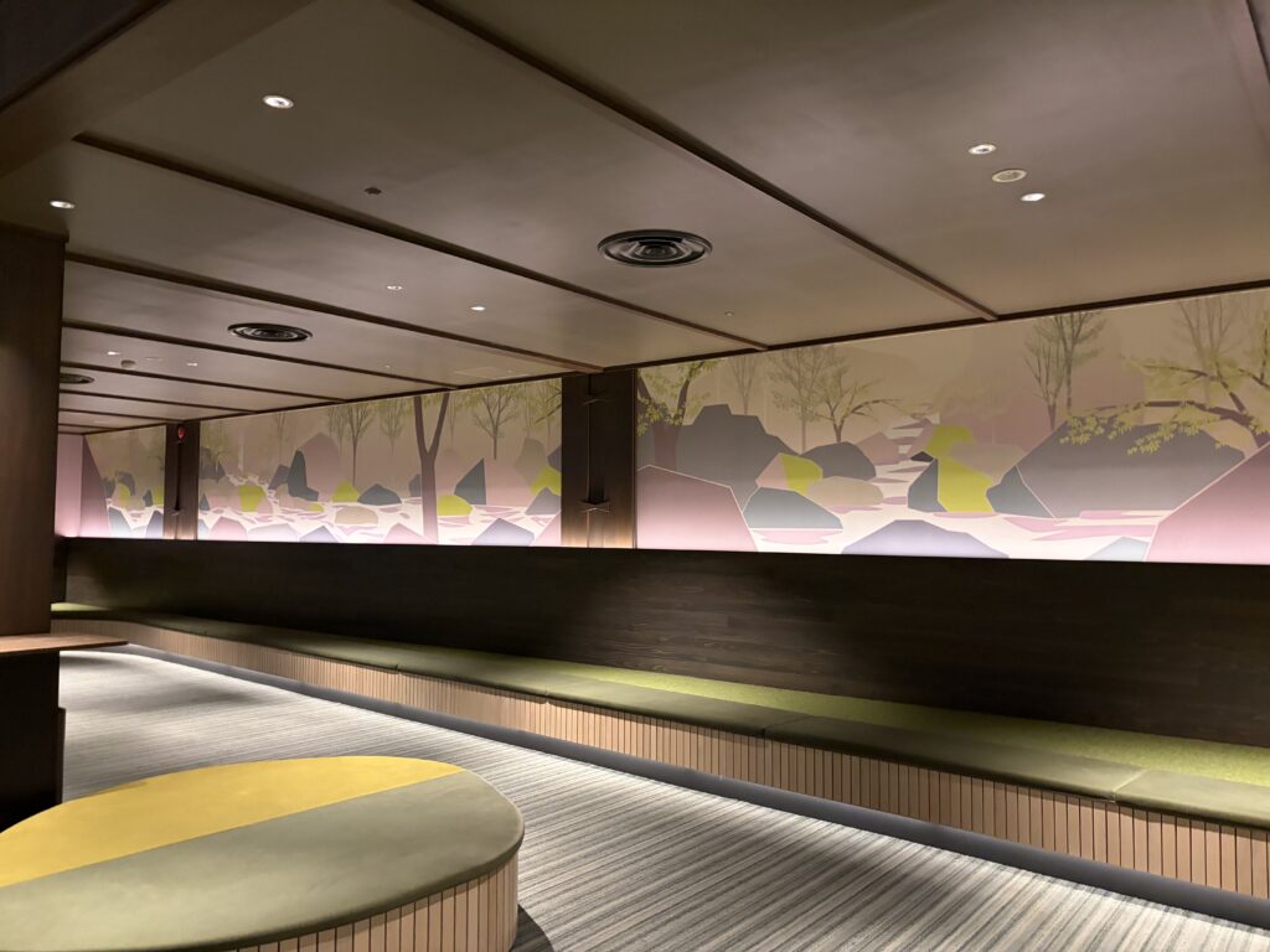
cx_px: 635
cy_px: 476
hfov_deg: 67.3
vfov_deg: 53.1
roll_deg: -0.1
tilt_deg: +2.5
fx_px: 954
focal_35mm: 26
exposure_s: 1/31
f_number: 1.6
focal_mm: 5.96
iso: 640
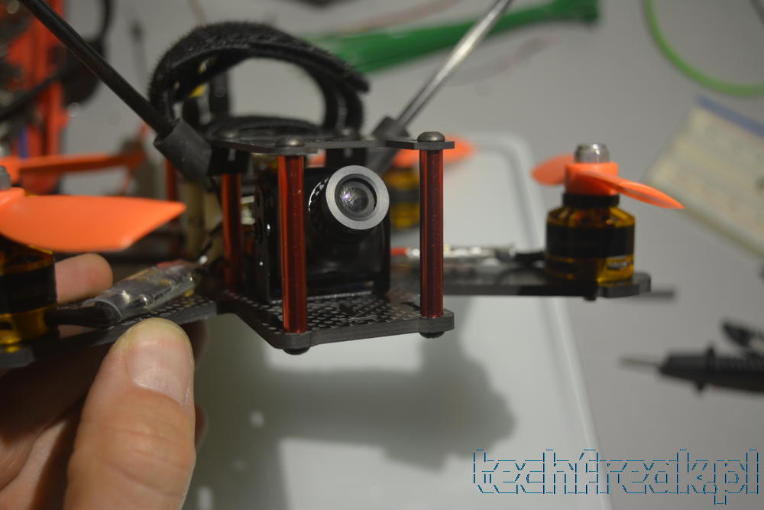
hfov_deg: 43.6
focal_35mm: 45
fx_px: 955
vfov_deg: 29.9
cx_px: 382
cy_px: 255
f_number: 4.2
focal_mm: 30
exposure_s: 1/80
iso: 400
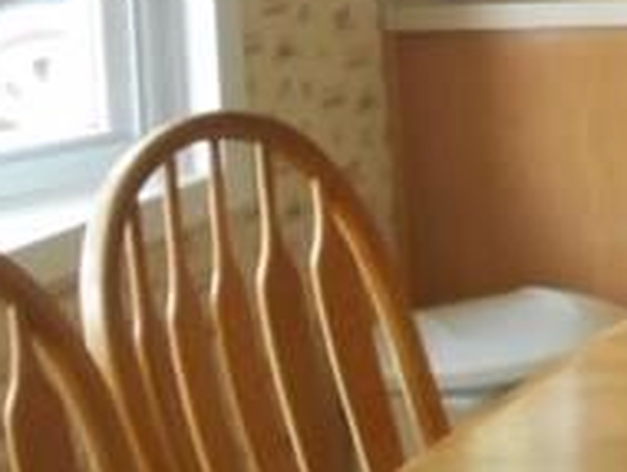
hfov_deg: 10.9
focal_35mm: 156
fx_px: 2829
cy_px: -261
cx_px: 1459
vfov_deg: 9.3
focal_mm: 5.2
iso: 280
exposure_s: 1/30
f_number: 4
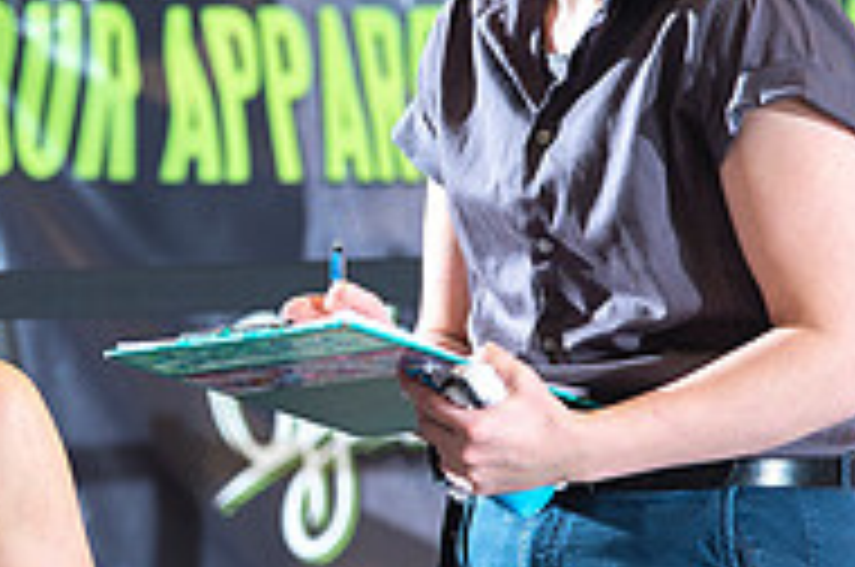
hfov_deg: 3.4
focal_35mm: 612
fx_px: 14510
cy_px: 362
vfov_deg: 2.2
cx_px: 338
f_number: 5.6
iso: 500
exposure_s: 1/160
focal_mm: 200
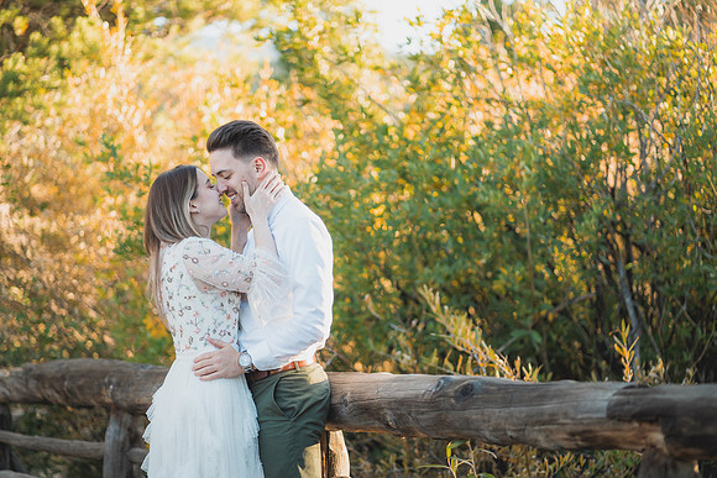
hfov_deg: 23.8
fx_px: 1699
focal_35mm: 85
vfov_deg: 16.0
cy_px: 239
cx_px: 358
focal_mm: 85
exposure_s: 1/500
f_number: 1.8
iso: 200
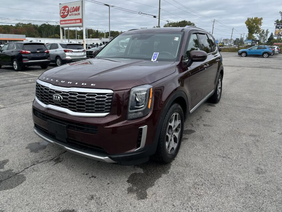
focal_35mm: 33
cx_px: 123
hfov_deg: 55.2
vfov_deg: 42.6
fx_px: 269
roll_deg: +0.3
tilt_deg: -9.8
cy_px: 79
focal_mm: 5.7
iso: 50
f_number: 1.5
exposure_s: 1/2513
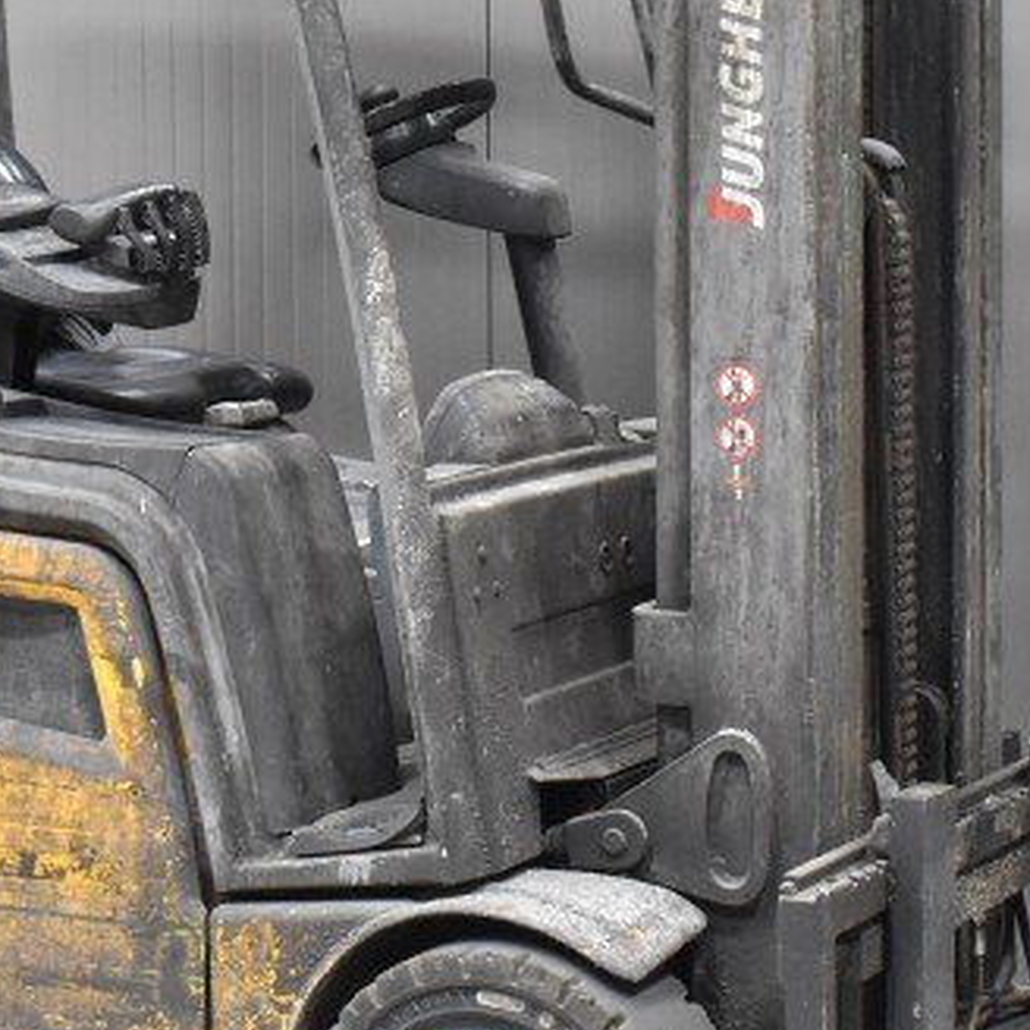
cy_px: 323
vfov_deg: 15.5
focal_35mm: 112
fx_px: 3770
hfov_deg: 15.5
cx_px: 336
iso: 1600
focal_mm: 24
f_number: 5.6
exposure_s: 1/20
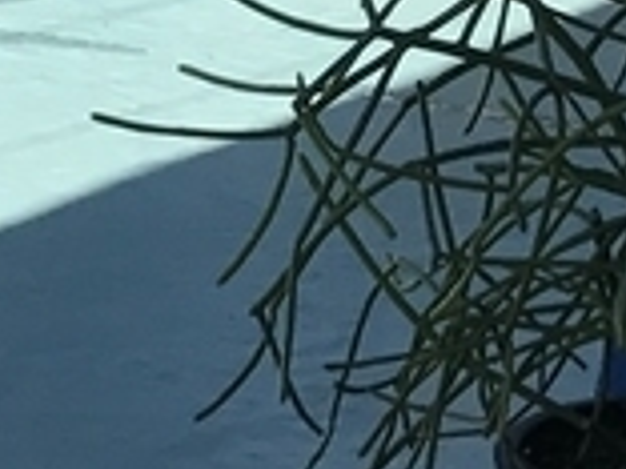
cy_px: -854
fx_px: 3888
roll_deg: -1.3
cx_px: 393
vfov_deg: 6.4
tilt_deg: +2.8
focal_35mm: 215
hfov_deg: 9.2
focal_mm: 3.99
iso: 20
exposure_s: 1/2336
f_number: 1.8
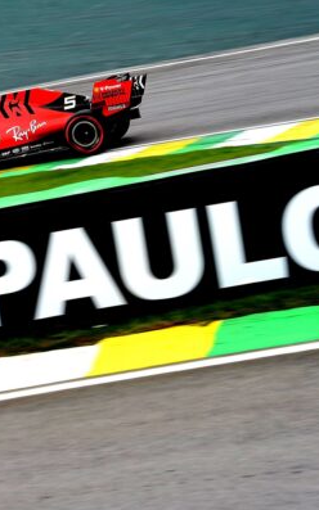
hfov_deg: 8.6
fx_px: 2101
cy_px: 254
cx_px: 23
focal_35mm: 151
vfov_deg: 13.9
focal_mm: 98
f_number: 6.3
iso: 50
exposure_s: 1/200
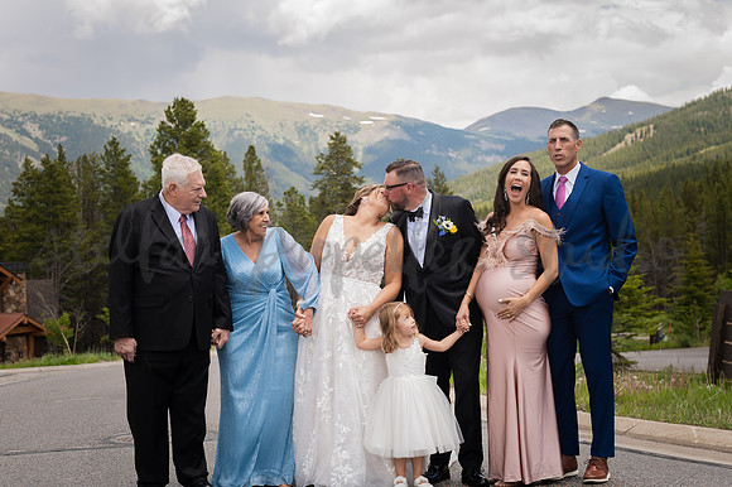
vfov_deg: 26.3
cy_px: 244
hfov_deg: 38.7
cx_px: 366
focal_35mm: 51
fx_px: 1043
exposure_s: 1/400
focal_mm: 50
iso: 100
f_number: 4
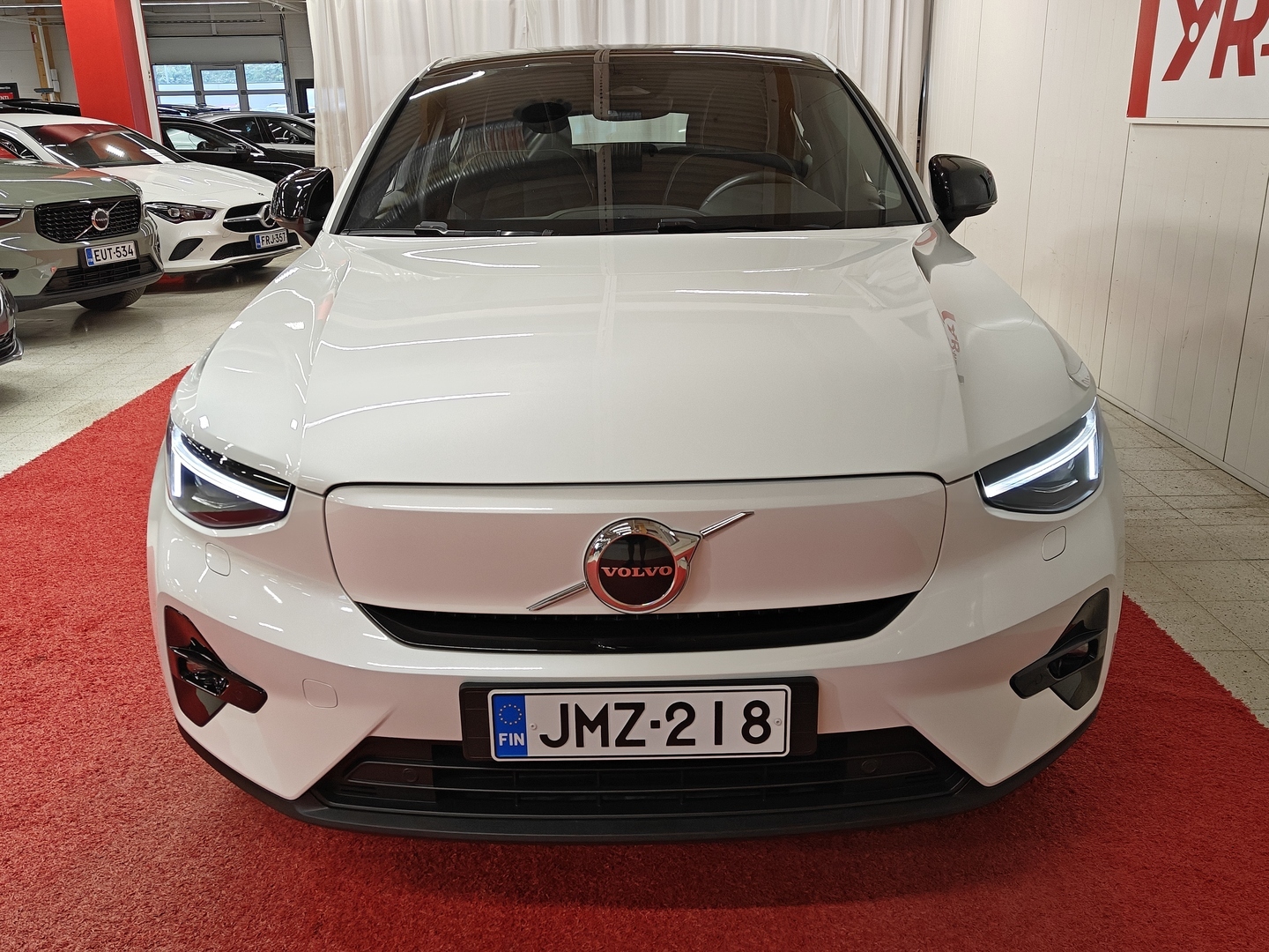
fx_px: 1100
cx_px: 634
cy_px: 476
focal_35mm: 30
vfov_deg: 46.8
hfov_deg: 60.0
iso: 80
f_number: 1.8
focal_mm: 5.59
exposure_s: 1/100
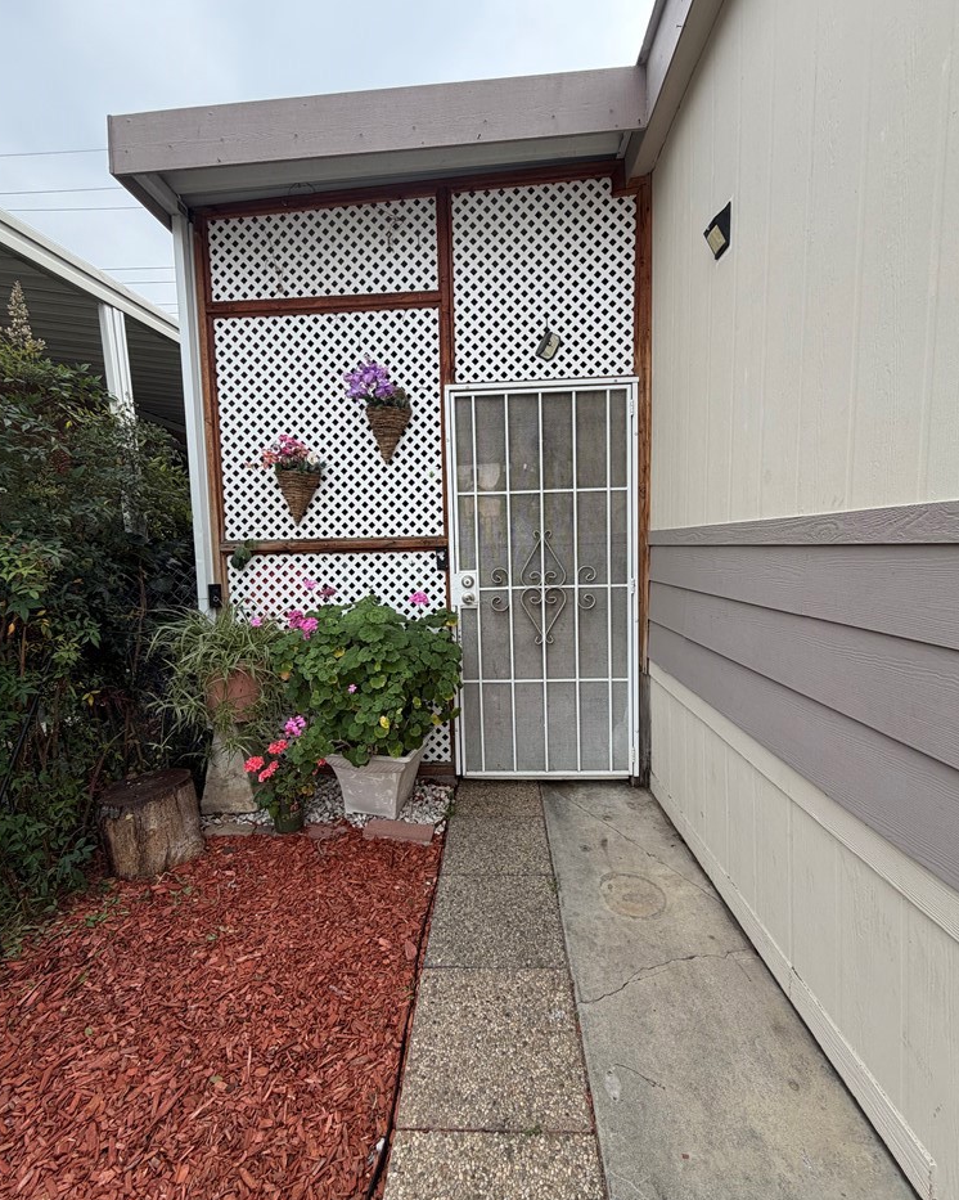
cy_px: 594
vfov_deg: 96.8
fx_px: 532
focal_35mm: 15
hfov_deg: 84.0
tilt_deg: -5.1
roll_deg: +0.7
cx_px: 474
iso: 40
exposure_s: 1/672
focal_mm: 2.22
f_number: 2.2
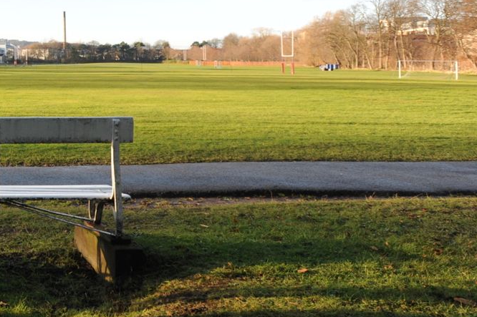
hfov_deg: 31.0
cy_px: 1
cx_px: -150
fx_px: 649
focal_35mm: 49
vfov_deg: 26.1
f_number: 8
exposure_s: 1/125
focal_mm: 17
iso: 320
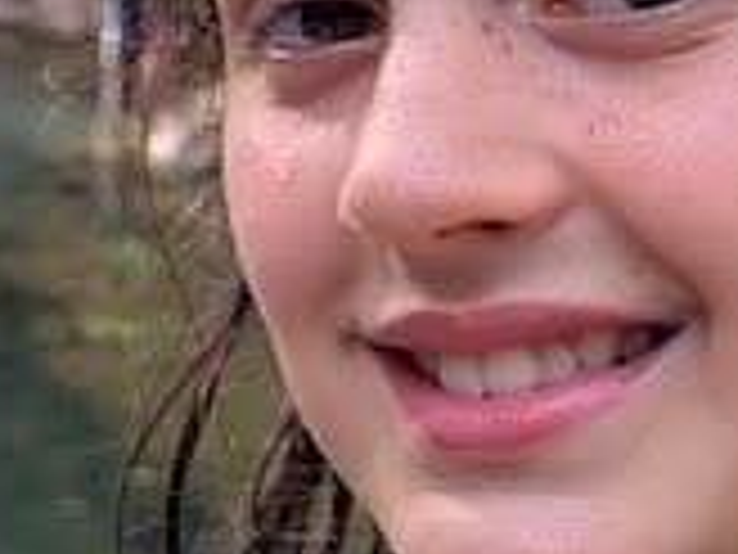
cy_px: 149
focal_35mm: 132
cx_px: -266
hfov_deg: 14.2
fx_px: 2814
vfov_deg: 11.2
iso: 44
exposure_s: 1/275
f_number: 1.85
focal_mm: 6.81
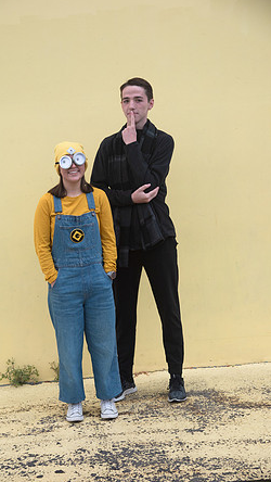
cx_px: 109
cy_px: 242
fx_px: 881
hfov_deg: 17.5
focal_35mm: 69
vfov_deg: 30.6
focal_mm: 65
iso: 640
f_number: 5.6
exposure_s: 1/125
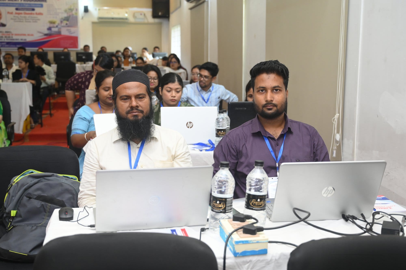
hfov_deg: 44.5
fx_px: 496
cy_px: 135
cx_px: 203
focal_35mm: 44
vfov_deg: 30.5
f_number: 4
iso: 1000
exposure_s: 1/160
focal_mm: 44
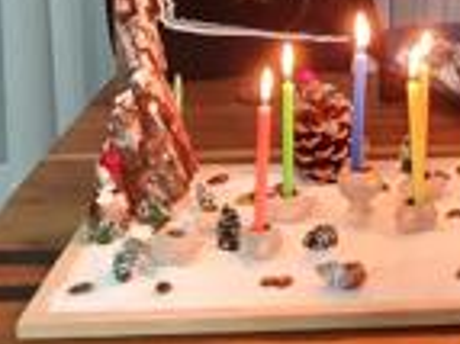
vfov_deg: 15.8
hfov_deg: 20.6
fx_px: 1208
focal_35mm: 91
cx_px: 492
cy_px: -37
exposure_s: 1/50
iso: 400
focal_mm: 4.32
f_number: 1.5
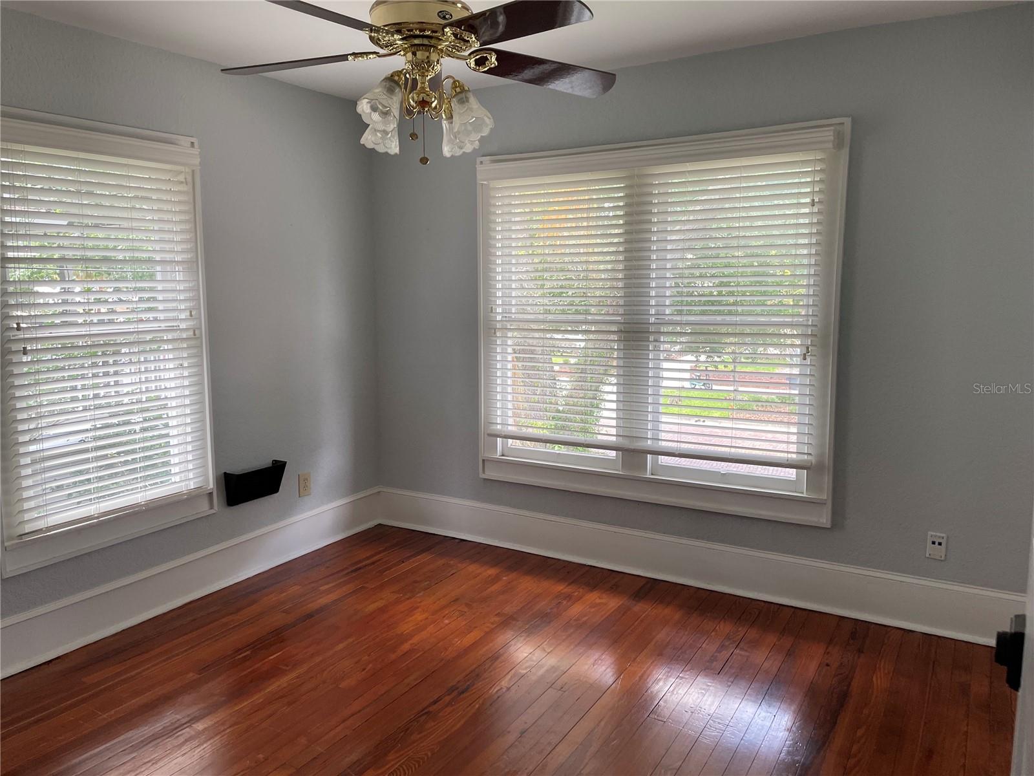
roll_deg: -0.1
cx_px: 517
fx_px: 777
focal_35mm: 26
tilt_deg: -7.0
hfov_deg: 67.3
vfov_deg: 53.1
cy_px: 388
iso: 80
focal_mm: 4.2
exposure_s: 1/121
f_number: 1.6
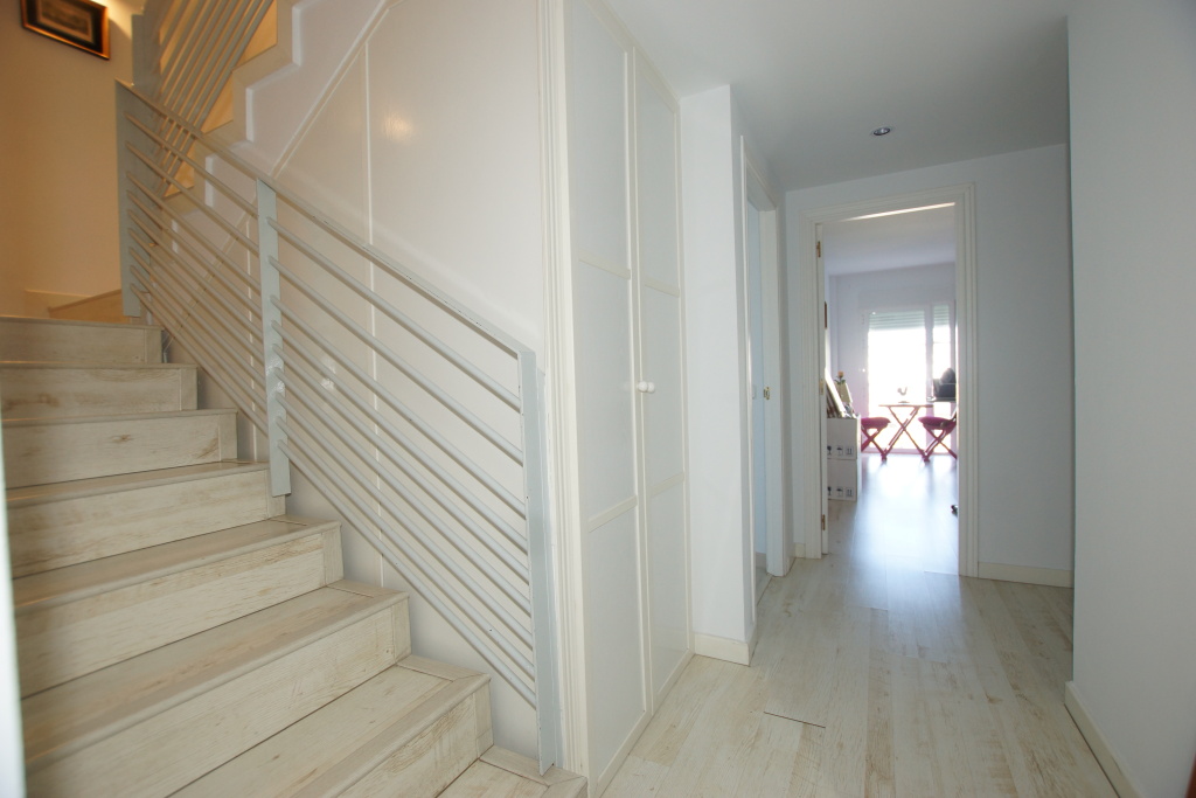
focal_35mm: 15
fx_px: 498
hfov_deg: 100.4
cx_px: 598
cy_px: 399
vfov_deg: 77.3
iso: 400
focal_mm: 10
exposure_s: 1/60
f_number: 4
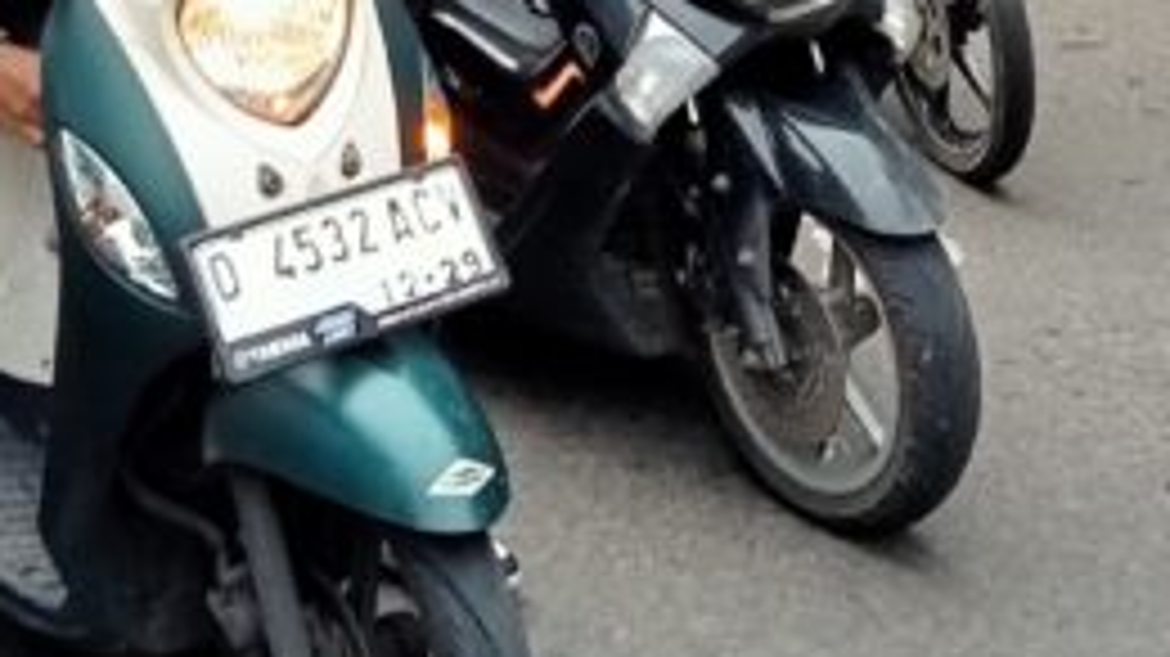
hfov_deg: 23.7
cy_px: -360
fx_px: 2791
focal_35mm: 90
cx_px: 630
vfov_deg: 12.7
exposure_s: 1/50
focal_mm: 3.46
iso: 105
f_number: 2.2
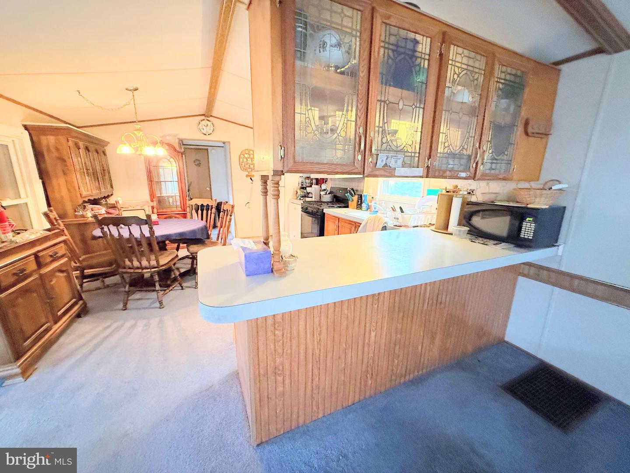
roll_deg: +0.1
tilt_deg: -13.3
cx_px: 315
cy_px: 236
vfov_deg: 85.7
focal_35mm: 14
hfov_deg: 102.1
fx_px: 255
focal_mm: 2.22
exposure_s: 1/60
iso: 640
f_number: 2.2
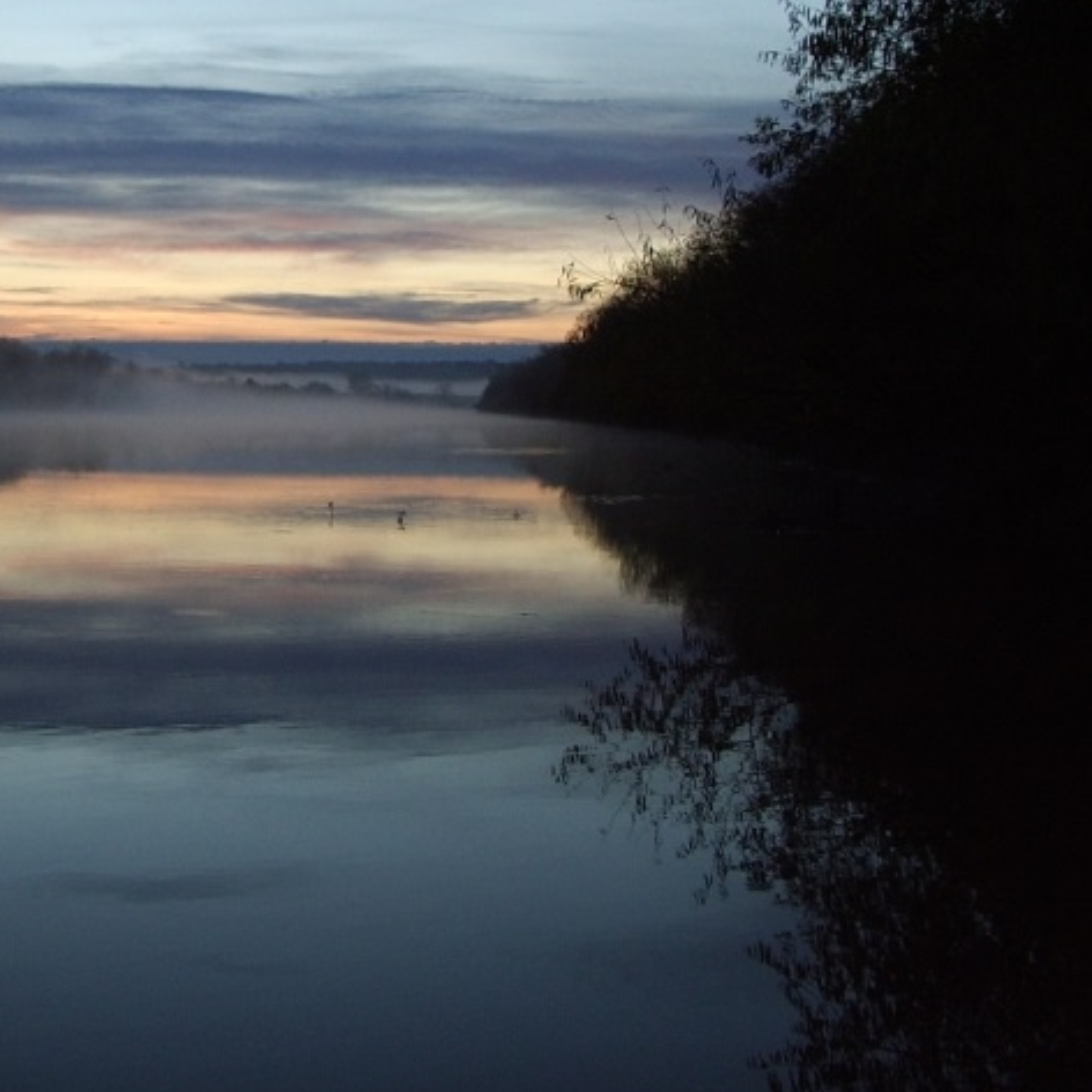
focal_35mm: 59
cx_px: 174
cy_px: 344
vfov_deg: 28.8
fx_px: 2106
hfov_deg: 28.3
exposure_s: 1/100
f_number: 2.6
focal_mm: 5.8
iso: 100
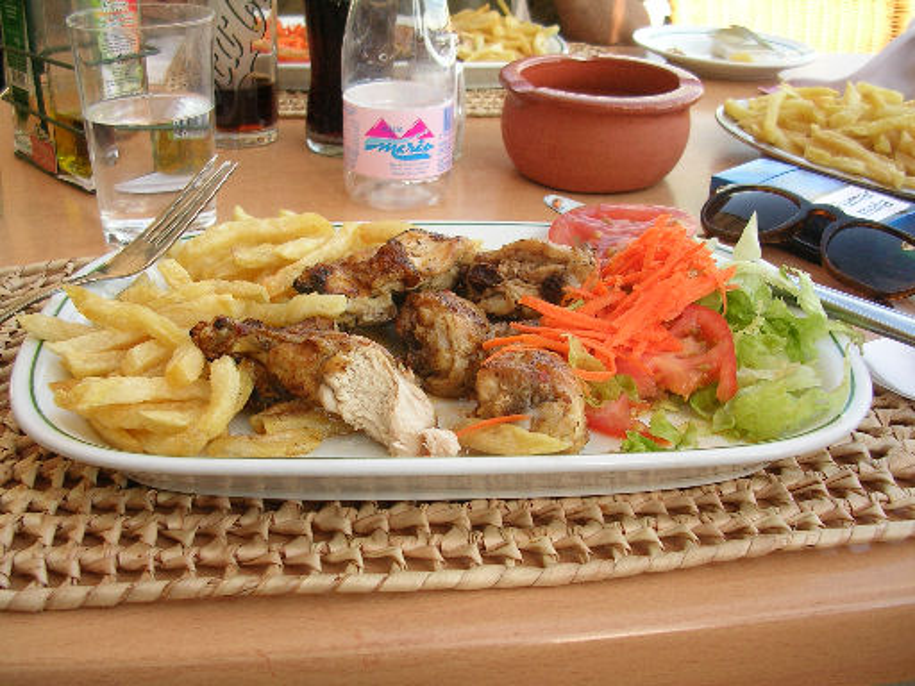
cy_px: 343
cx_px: 458
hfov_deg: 49.0
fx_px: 1004
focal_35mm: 38
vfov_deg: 37.7
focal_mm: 5.8
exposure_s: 1/139
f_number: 2.8
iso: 50
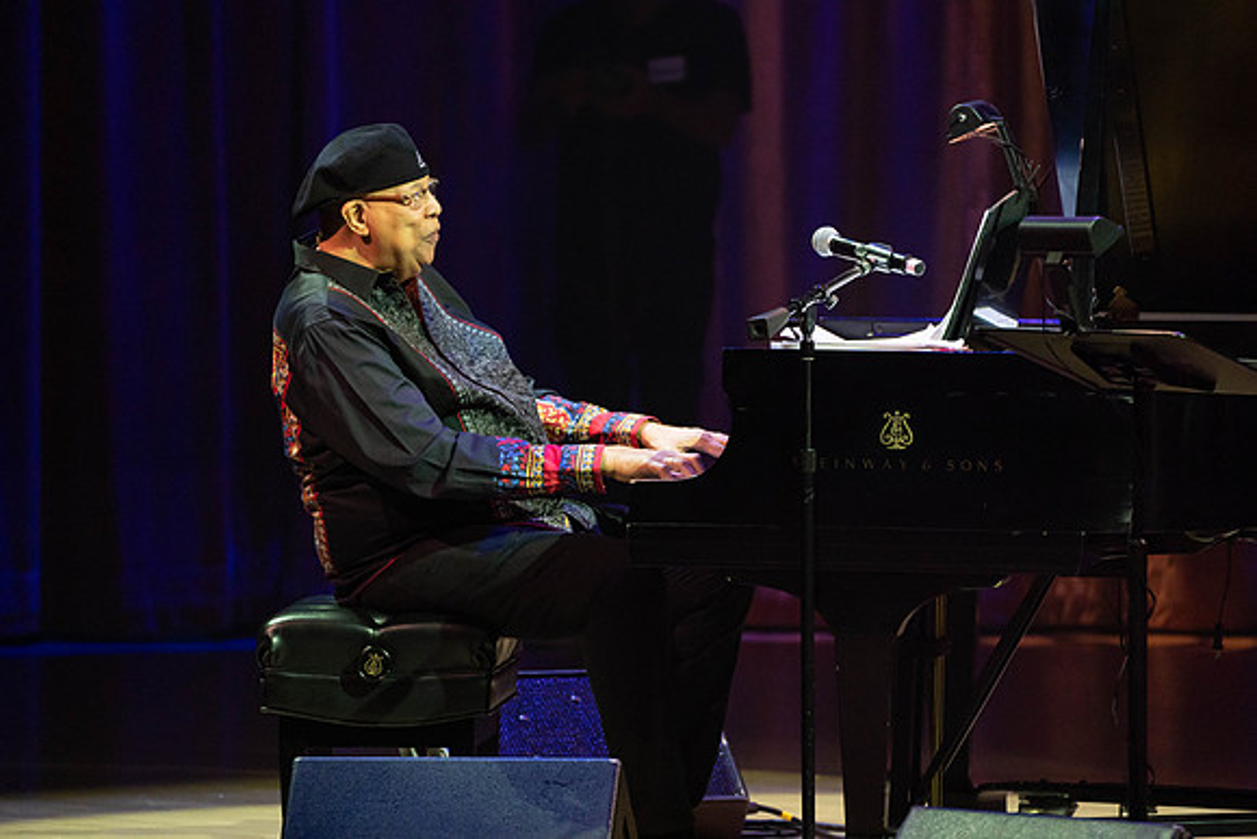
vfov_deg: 3.4
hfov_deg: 5.2
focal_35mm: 400
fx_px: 13969
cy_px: 420
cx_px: 628
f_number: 5.6
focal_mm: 400
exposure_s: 1/320
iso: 3200
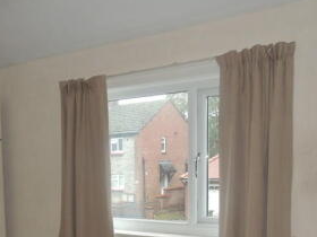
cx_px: 67
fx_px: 458
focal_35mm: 50
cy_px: 214
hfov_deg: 37.0
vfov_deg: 28.0
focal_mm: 4.3
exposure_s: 1/30
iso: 200
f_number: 3
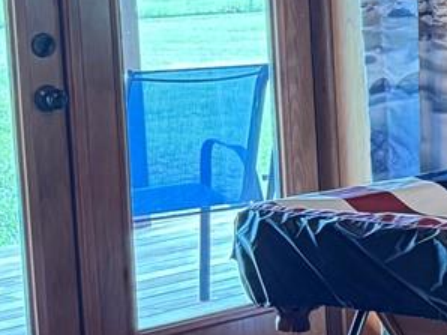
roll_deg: -0.1
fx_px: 1664
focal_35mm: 129
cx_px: 1042
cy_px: 90
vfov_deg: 11.5
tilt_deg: -5.3
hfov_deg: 12.4
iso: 640
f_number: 1.78
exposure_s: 1/60
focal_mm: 6.76
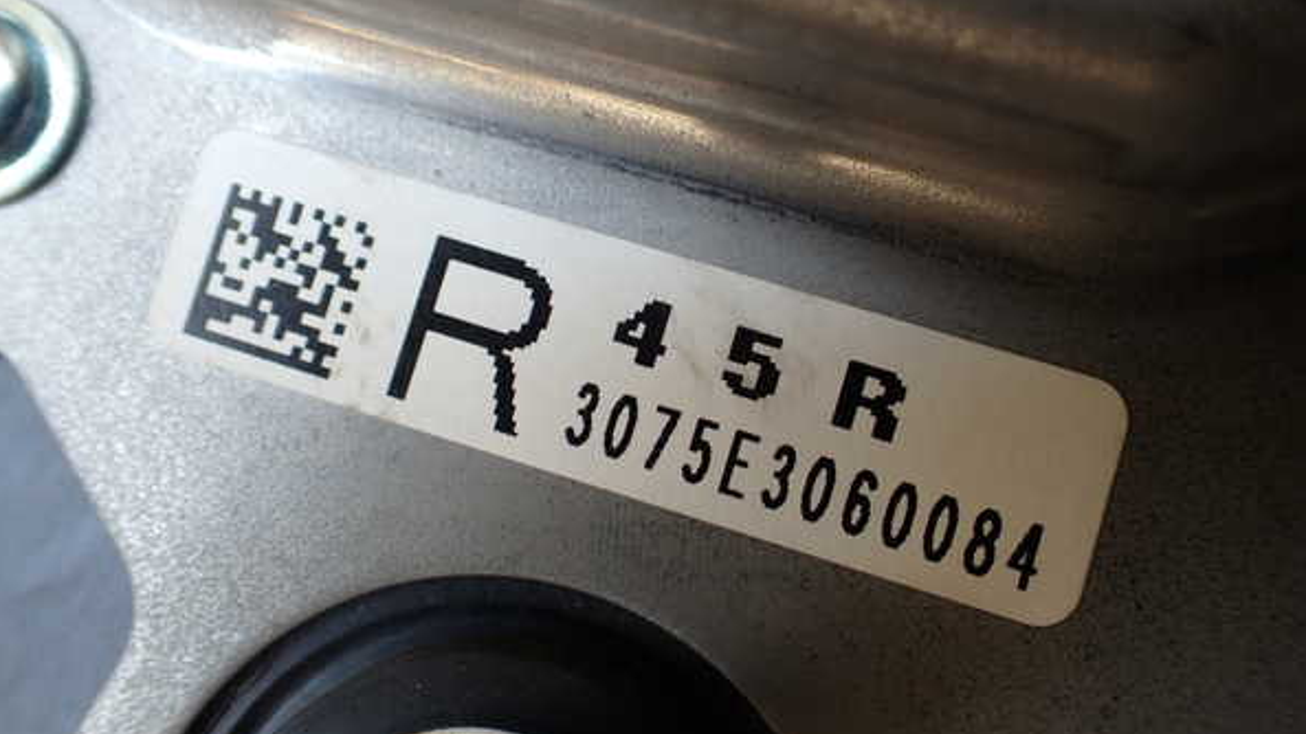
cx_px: 651
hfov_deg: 59.5
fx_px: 1143
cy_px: 347
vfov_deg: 35.6
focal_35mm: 33
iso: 100
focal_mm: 5.4
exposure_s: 1/125
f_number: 2.3
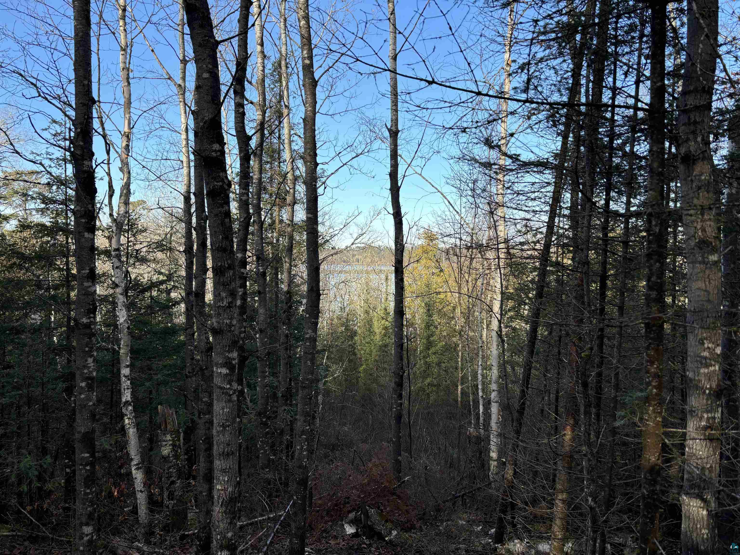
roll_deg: -0.6
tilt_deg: -1.3
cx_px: 370
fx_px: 556
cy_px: 278
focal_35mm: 26
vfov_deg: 53.1
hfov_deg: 67.3
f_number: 1.6
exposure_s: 1/918
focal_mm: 5.96
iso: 50
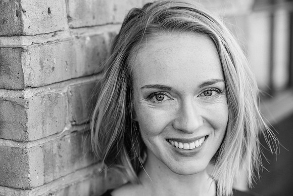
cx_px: 146
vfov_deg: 16.1
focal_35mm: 85
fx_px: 692
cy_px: 98
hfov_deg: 23.9
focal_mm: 85
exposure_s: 1/250
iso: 200
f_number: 3.2
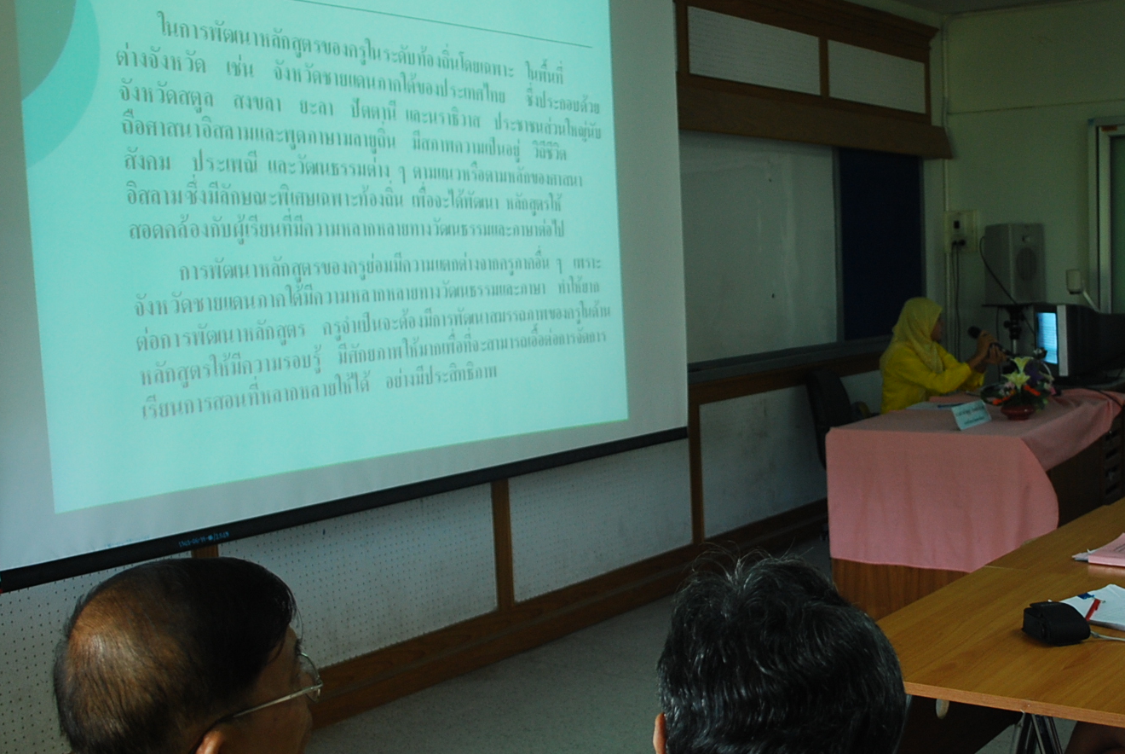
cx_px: 713
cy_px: 388
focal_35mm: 44
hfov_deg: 44.0
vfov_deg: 30.6
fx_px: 1377
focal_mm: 20
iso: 400
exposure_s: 1/30
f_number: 3.8
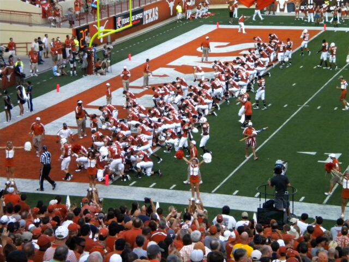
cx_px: 174
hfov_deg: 18.7
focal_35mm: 105
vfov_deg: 14.1
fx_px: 1059
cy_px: 131
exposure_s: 1/241
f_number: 5.9
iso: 400
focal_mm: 18.9
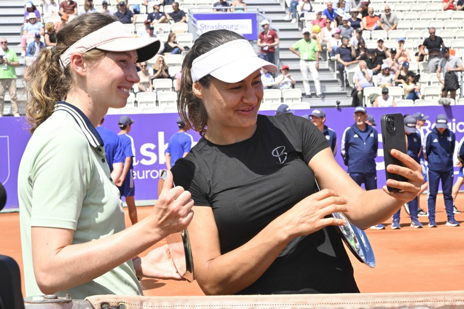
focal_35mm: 85
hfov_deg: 23.9
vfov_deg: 16.1
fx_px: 1095
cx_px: 232
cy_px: 154
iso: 500
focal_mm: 85
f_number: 22
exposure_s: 1/200
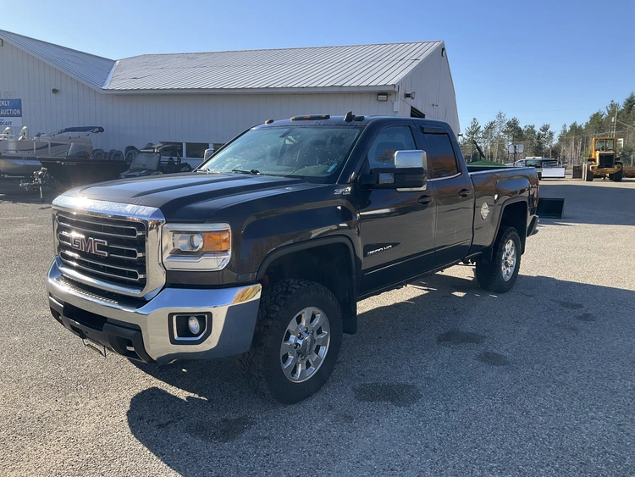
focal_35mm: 29
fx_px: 532
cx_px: 318
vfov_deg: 48.3
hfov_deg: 61.6
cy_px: 238
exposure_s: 1/1144
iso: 25
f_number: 1.8
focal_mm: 3
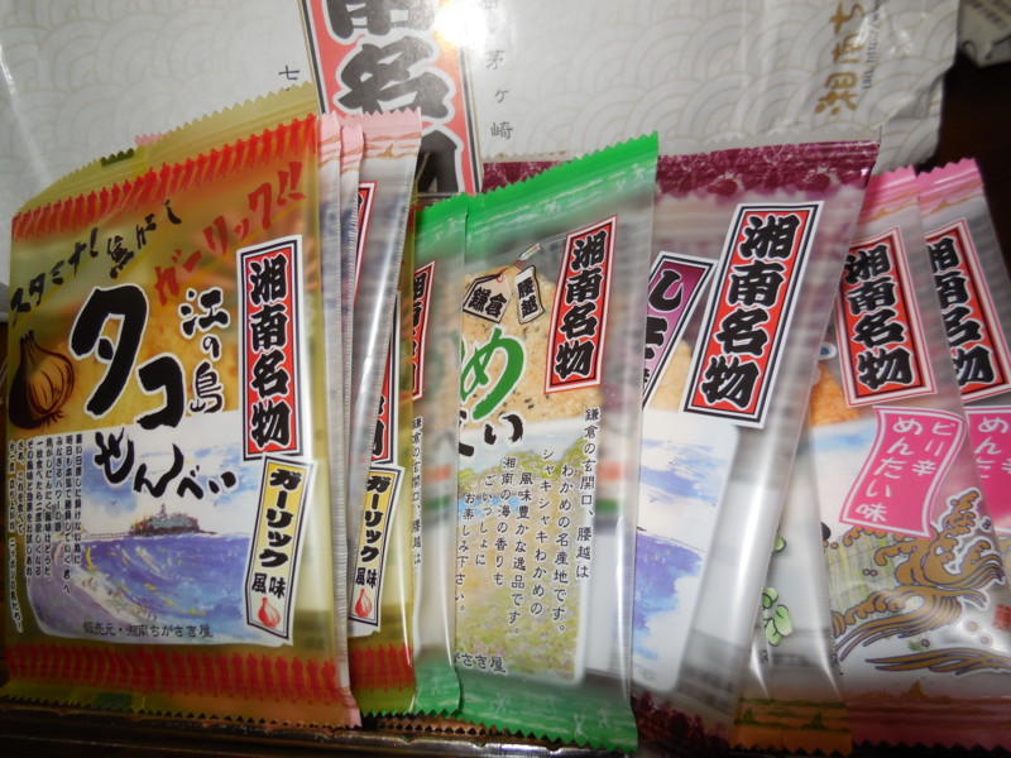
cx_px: 506
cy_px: 379
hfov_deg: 69.4
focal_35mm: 25
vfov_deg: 54.9
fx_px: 730
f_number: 6.2
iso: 125
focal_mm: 4.5
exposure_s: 1/30
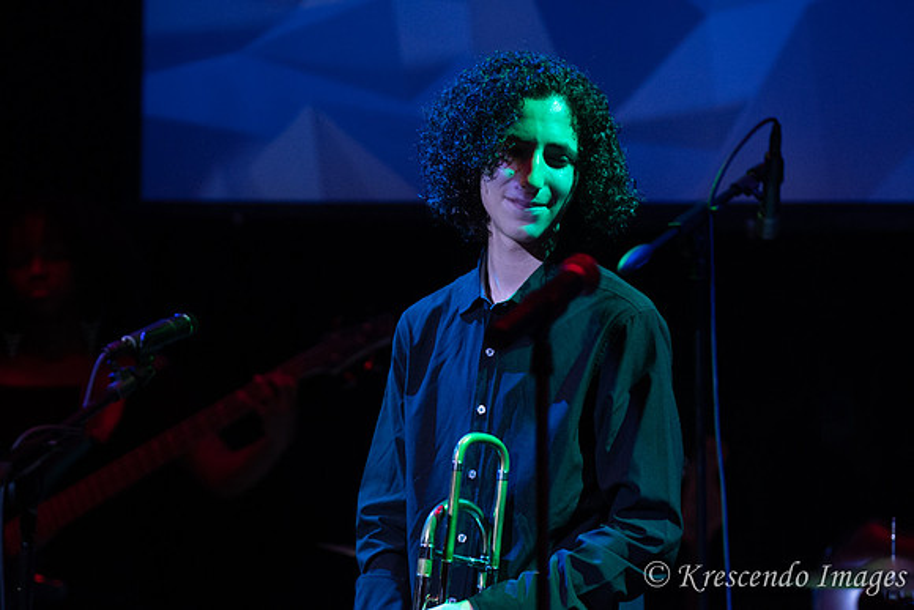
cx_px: 457
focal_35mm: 195
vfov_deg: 7.0
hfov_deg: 10.5
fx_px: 4952
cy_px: 305
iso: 1600
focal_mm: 130
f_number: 2.8
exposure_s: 1/200
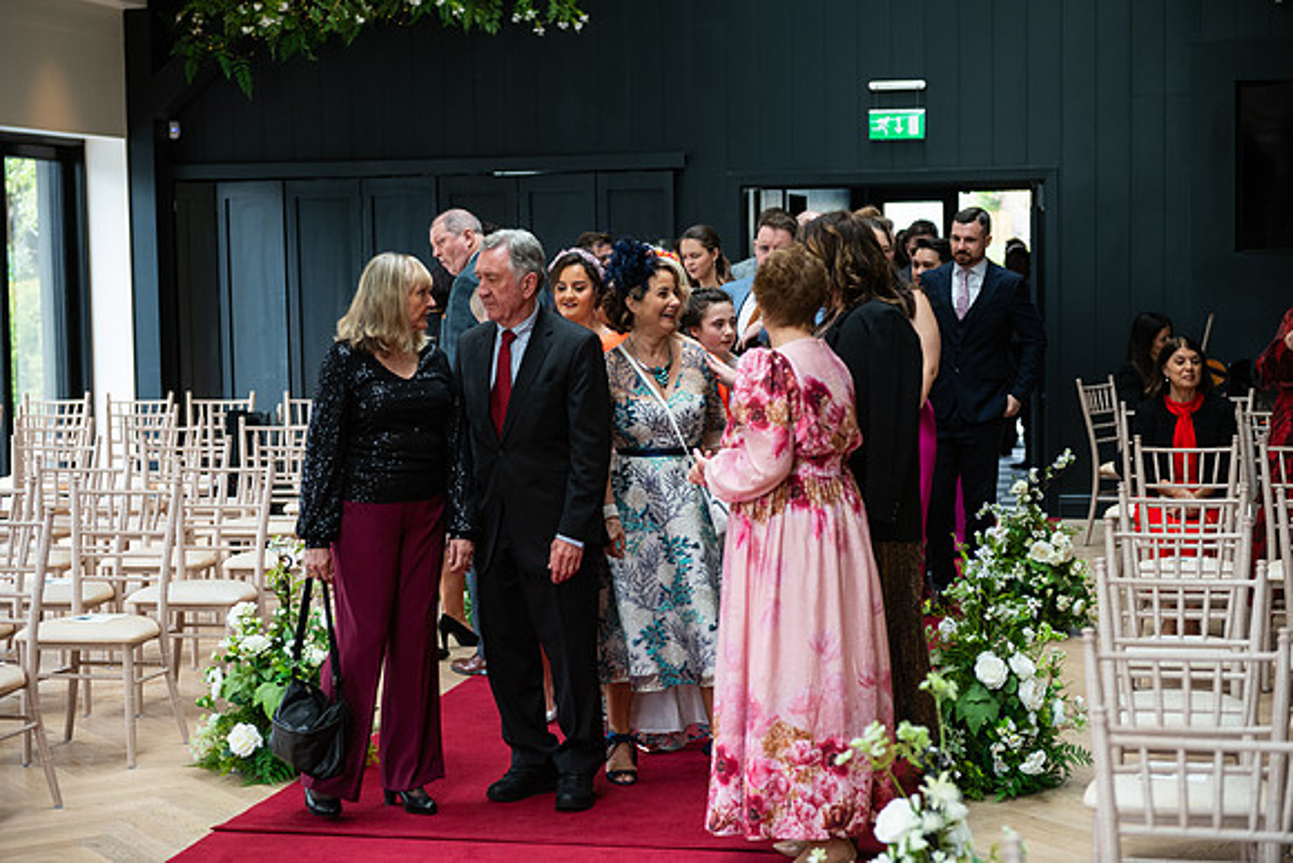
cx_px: 646
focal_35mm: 70
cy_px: 432
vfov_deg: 19.5
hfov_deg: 28.8
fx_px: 2515
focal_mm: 70
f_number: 3.5
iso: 320
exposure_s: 1/160
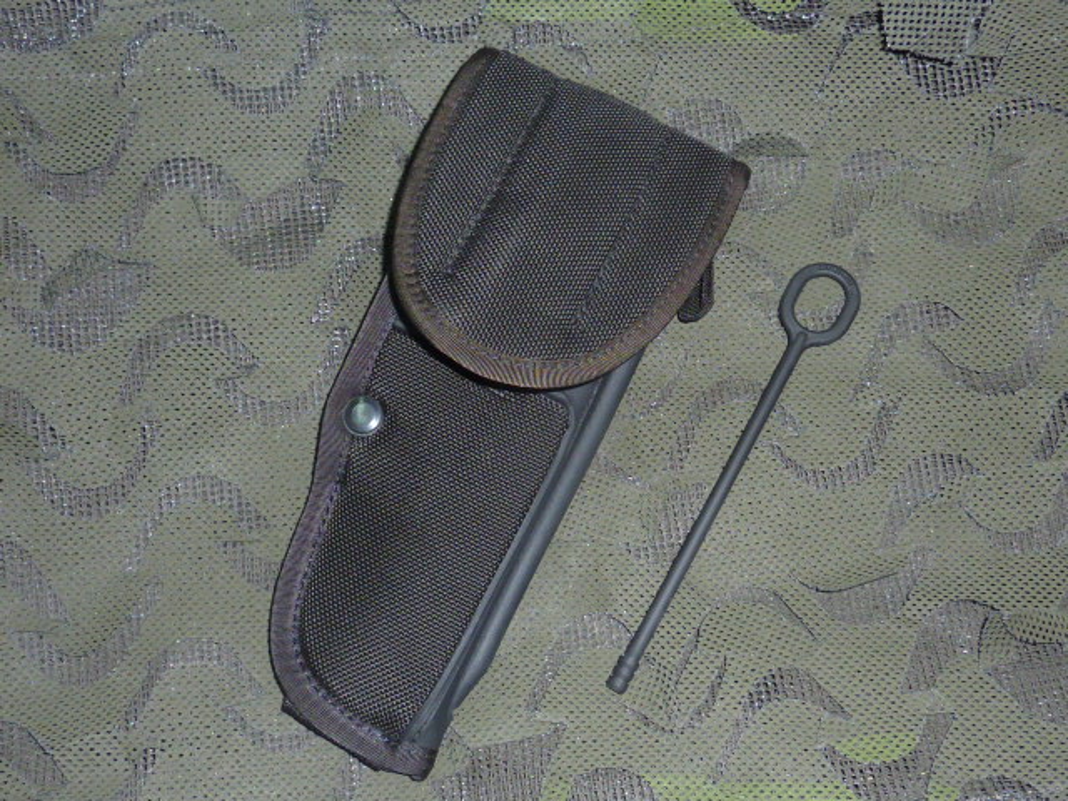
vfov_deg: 32.2
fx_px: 1388
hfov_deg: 42.1
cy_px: 400
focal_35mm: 45
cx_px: 534
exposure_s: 1/30
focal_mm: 4.1
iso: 100
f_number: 3.3
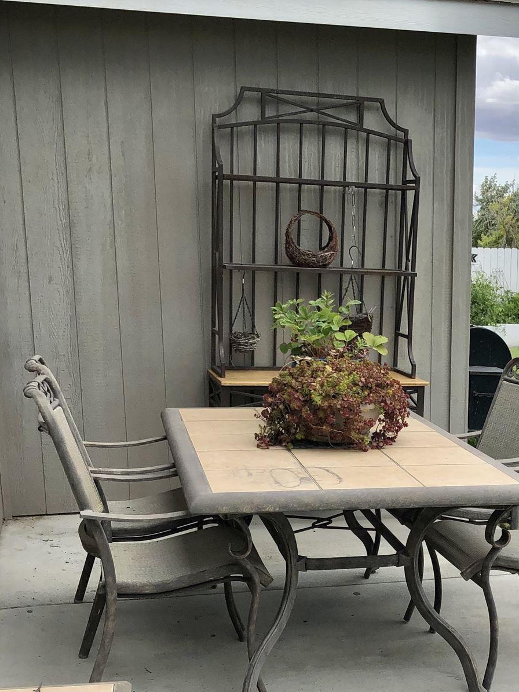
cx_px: 433
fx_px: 1080
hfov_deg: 26.4
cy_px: 517
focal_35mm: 54
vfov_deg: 34.8
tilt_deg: -13.6
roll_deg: -0.3
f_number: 1.8
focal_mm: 3.99
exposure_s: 1/1066
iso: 20
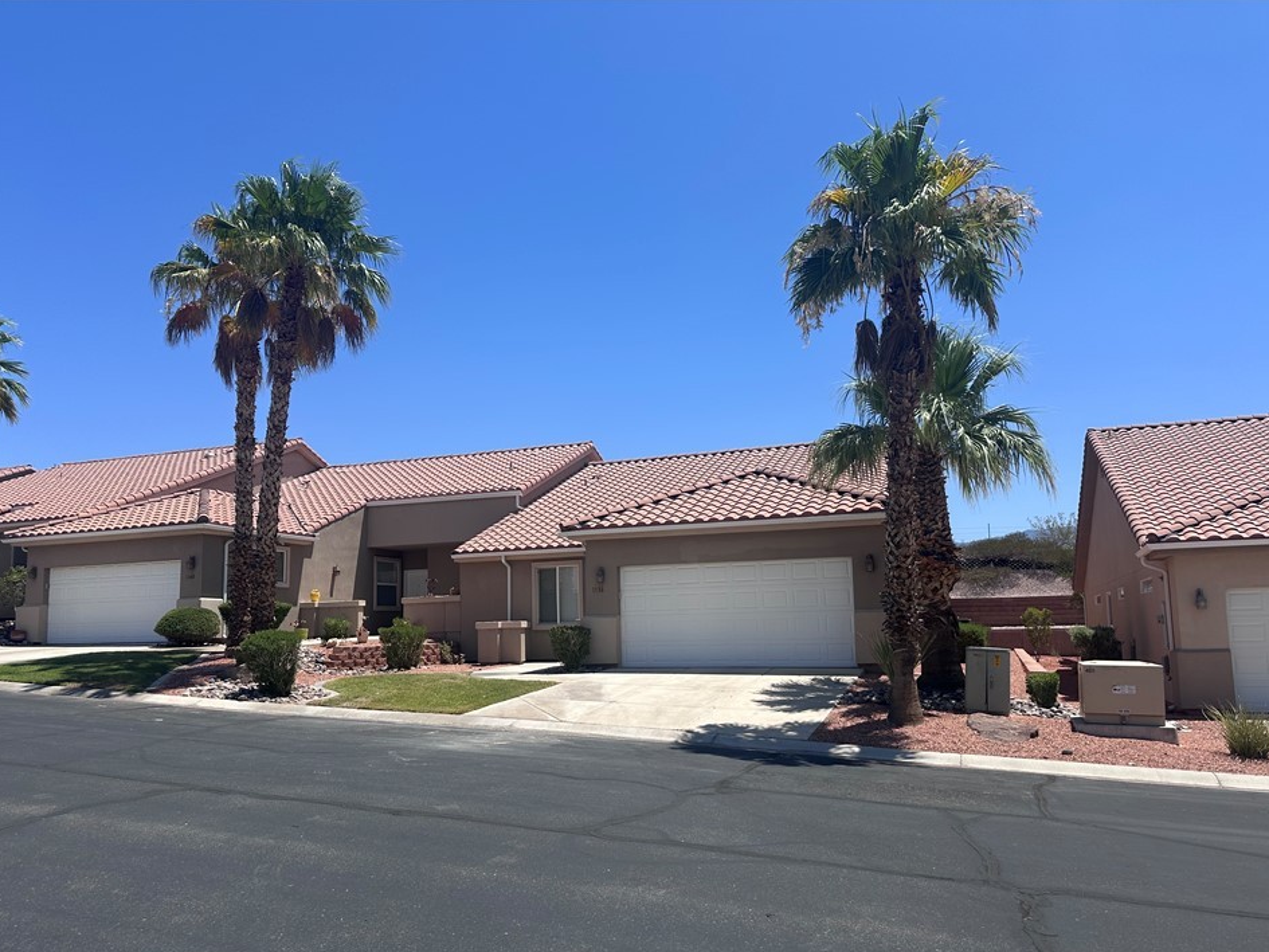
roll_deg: +0.7
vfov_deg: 53.0
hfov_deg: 67.3
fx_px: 953
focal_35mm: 26
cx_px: 614
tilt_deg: +6.2
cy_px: 513
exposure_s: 1/5848
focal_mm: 6.86
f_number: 1.78
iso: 80
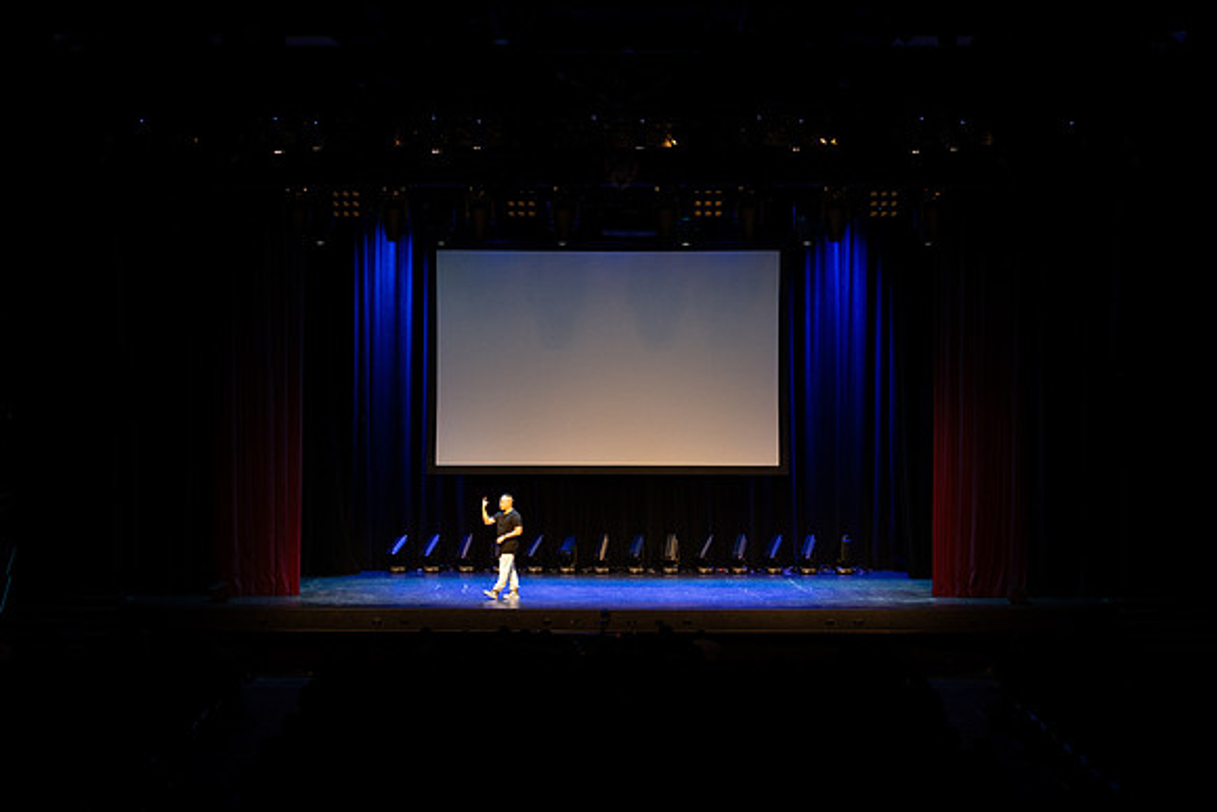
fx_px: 2781
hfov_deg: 24.7
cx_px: 577
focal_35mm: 82
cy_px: 430
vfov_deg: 16.6
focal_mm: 70
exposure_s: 1/200
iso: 1250
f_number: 2.8
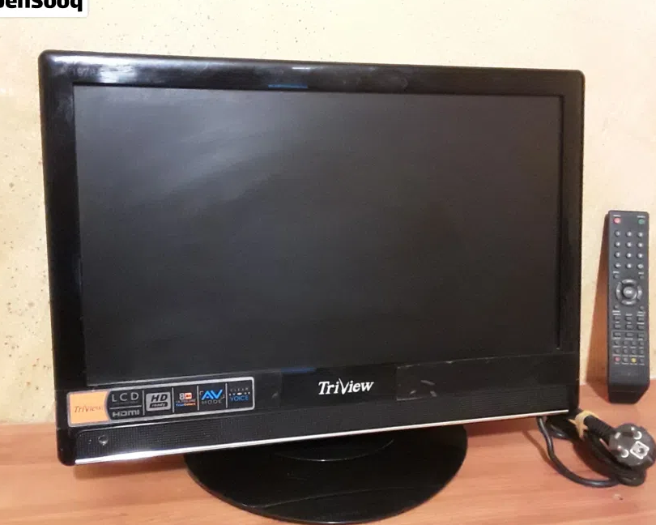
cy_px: 250
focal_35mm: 37
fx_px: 718
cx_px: 365
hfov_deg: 49.0
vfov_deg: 40.1
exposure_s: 1/20
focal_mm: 2.2
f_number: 1.9
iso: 640
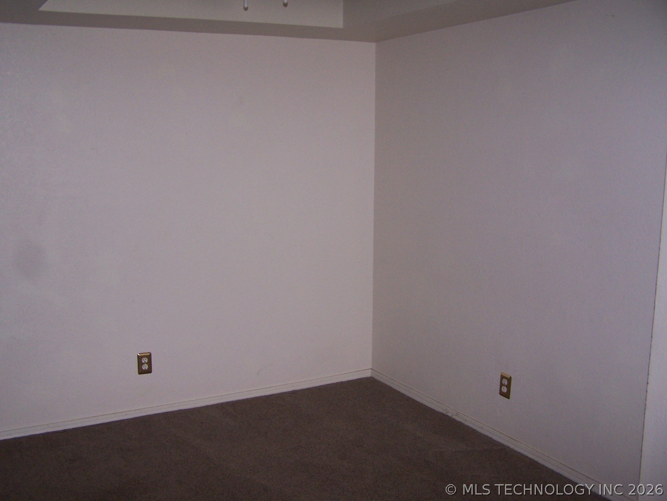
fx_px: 732
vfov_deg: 37.7
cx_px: 334
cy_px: 250
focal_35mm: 38
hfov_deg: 49.0
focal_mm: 6.3
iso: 140
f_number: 2.8
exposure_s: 1/60
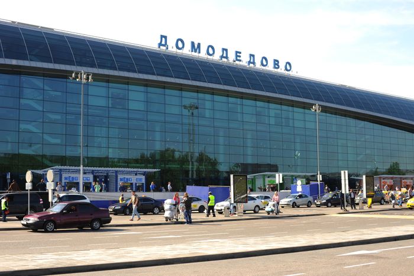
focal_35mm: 50
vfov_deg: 27.0
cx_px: 207
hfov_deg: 39.6
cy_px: 138
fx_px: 575
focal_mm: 50
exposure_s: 1/500
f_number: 5.6
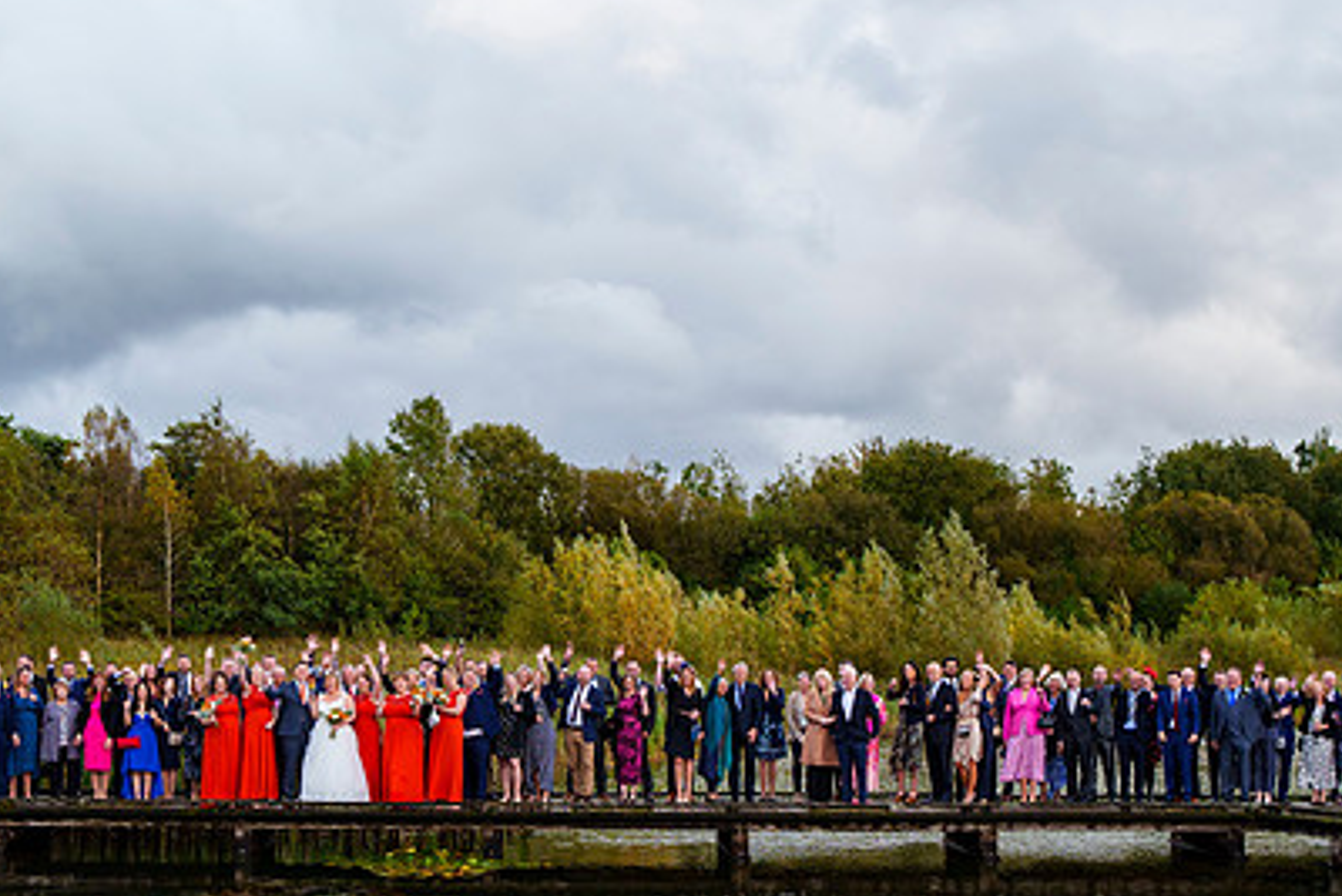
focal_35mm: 52
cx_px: 504
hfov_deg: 37.9
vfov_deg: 25.8
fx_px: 1939
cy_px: 643
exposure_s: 1/640
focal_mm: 33
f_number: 4.5
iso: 250
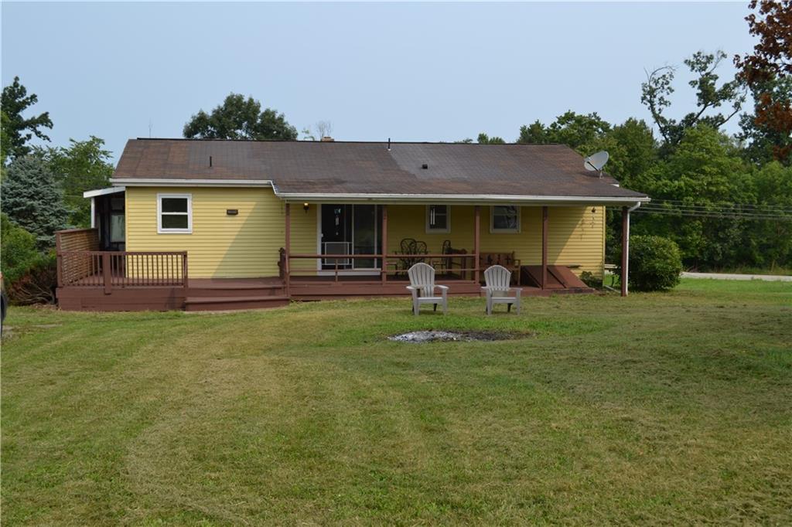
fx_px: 858
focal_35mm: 39
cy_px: 264
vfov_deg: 34.2
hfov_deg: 49.6
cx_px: 396
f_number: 7.1
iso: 100
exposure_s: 1/200
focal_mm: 26
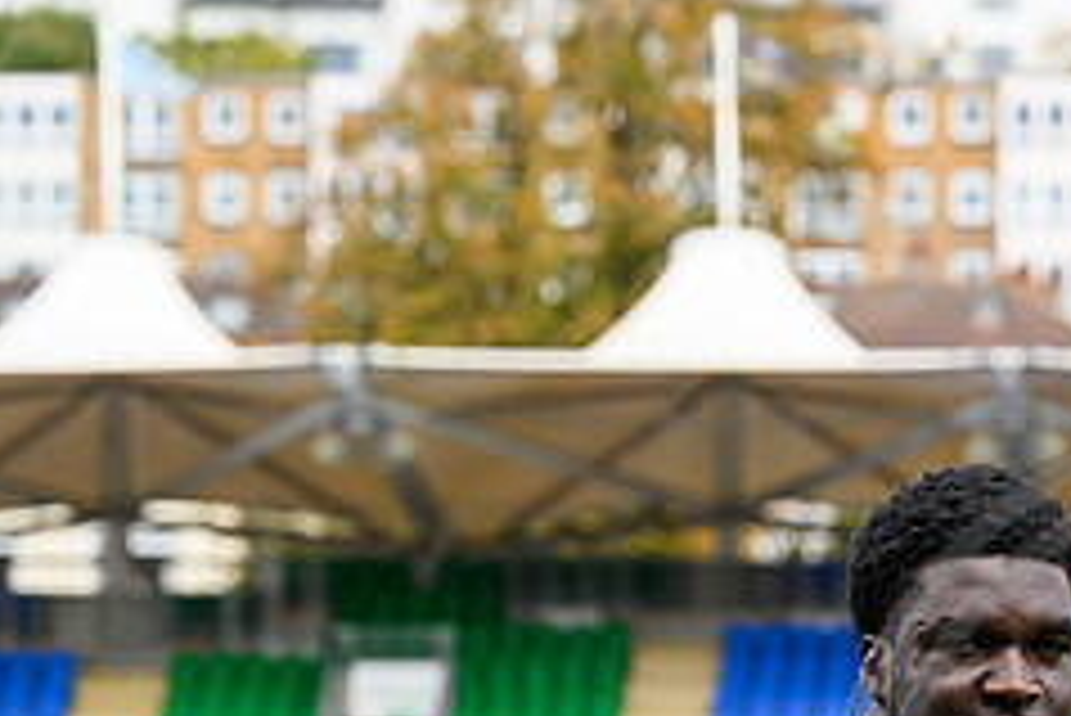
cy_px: 858
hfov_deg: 9.1
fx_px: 6608
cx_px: 1287
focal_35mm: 222
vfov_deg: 6.2
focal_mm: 91
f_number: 4.5
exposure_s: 1/160
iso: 160
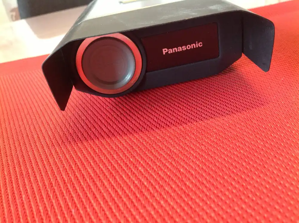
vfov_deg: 40.6
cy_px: 112
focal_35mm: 35
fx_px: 302
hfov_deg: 52.7
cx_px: 150
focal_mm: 4.28
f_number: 2.4
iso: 200
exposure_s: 1/15
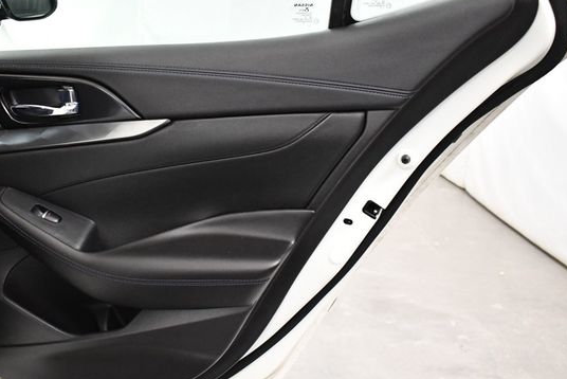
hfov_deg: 45.3
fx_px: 678
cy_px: 218
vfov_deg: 31.2
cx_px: 250
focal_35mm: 43
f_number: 3.5
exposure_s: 1/100
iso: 3200
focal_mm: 18
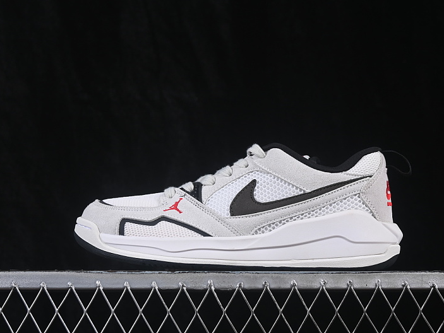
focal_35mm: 82
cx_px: 241
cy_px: 166
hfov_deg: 23.8
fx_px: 1052
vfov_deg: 18.0
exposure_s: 1/80
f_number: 8
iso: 160
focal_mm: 50
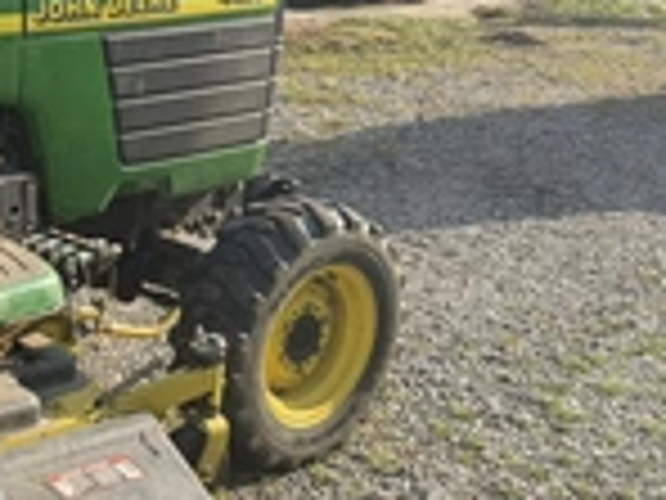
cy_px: 185
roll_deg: -1.9
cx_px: -104
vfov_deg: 22.5
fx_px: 1251
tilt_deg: -14.2
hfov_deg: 26.9
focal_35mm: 65
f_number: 1.78
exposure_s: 1/1653
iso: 80
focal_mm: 6.76
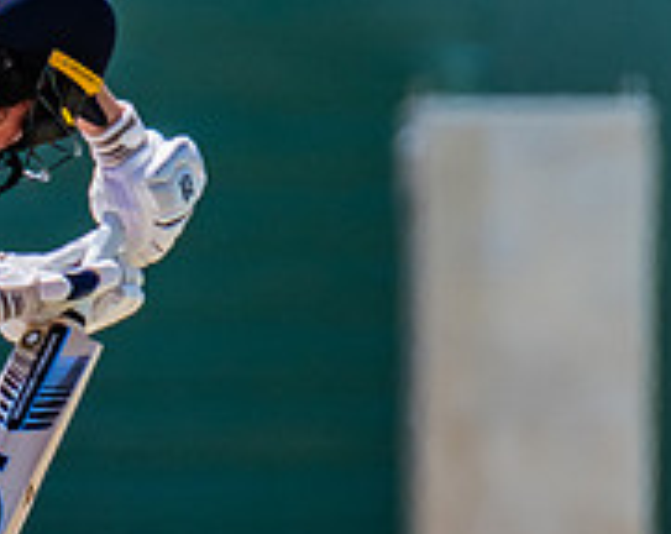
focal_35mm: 2881
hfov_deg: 0.7
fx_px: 57091
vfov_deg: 0.5
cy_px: 452
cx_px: -432
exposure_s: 1/2000
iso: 640
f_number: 8
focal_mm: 600
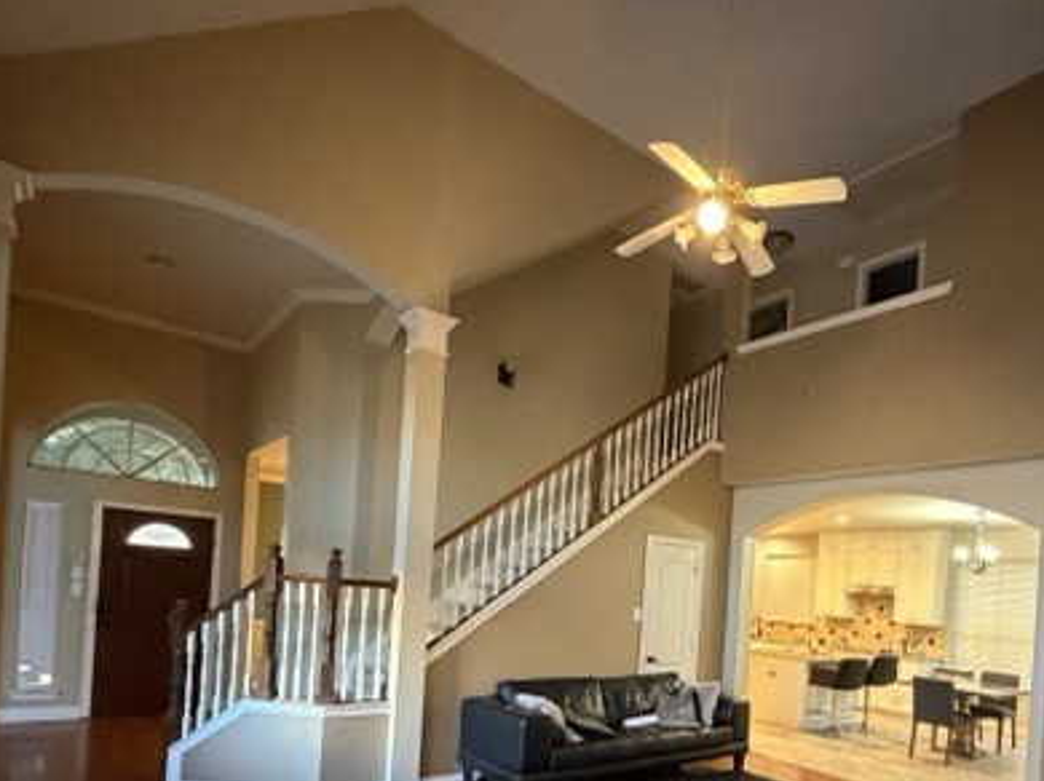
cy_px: 588
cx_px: 669
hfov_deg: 72.4
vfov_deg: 55.9
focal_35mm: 23
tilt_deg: -0.9
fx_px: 693
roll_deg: -3.7
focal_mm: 2.22
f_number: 2.2
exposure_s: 1/40
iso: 1000
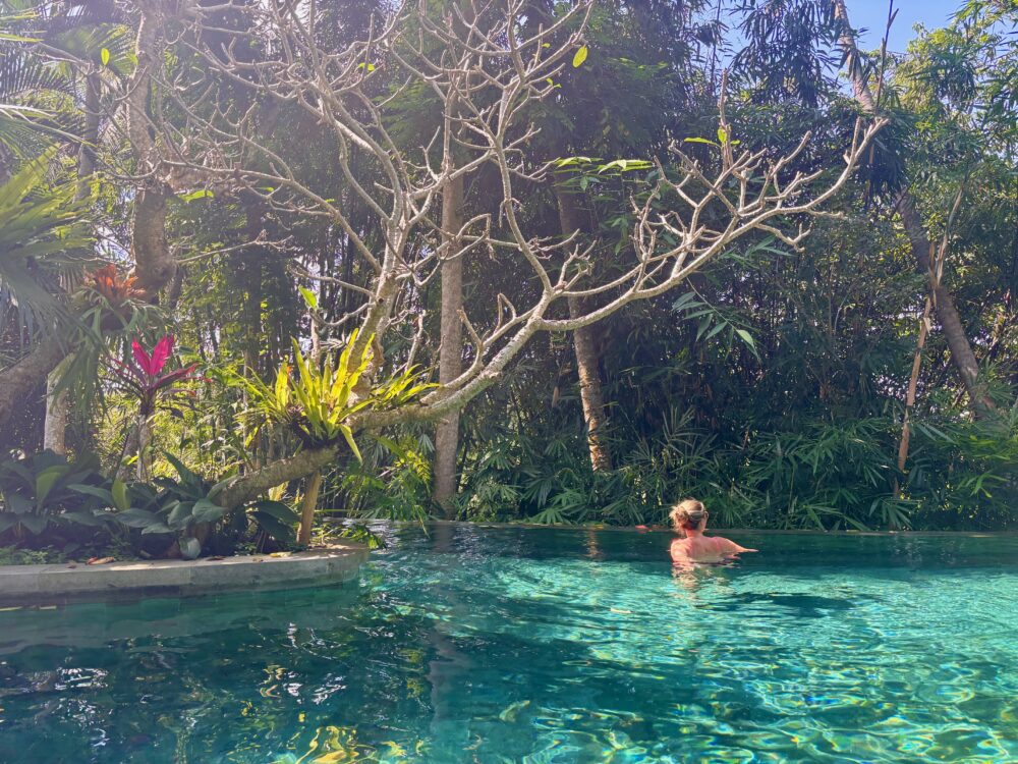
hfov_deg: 67.3
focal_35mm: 26
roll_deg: +0.1
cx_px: 509
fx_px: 765
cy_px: 382
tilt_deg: +5.1
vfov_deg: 53.1
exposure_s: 1/312
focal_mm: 5.96
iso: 50
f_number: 1.6
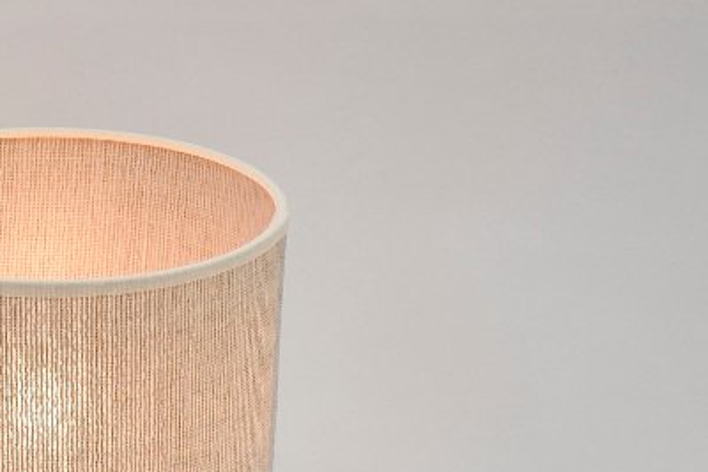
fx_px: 4426
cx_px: -241
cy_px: 608
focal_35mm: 225
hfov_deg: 9.0
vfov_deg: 6.1
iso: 280
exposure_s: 1/160
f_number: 4.8
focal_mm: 50
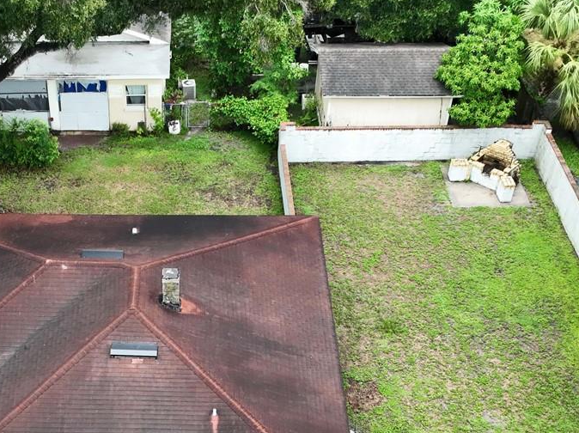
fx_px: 952
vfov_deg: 24.4
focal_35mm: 57
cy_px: 439
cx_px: 168
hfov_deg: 33.3
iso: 400
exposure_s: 1/240
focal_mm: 12.29
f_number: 2.8
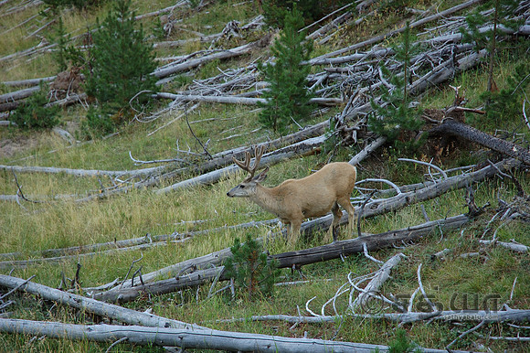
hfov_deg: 19.5
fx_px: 1545
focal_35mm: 105
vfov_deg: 13.0
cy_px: 176
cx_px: 265
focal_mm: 70
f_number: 4.5
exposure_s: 1/50
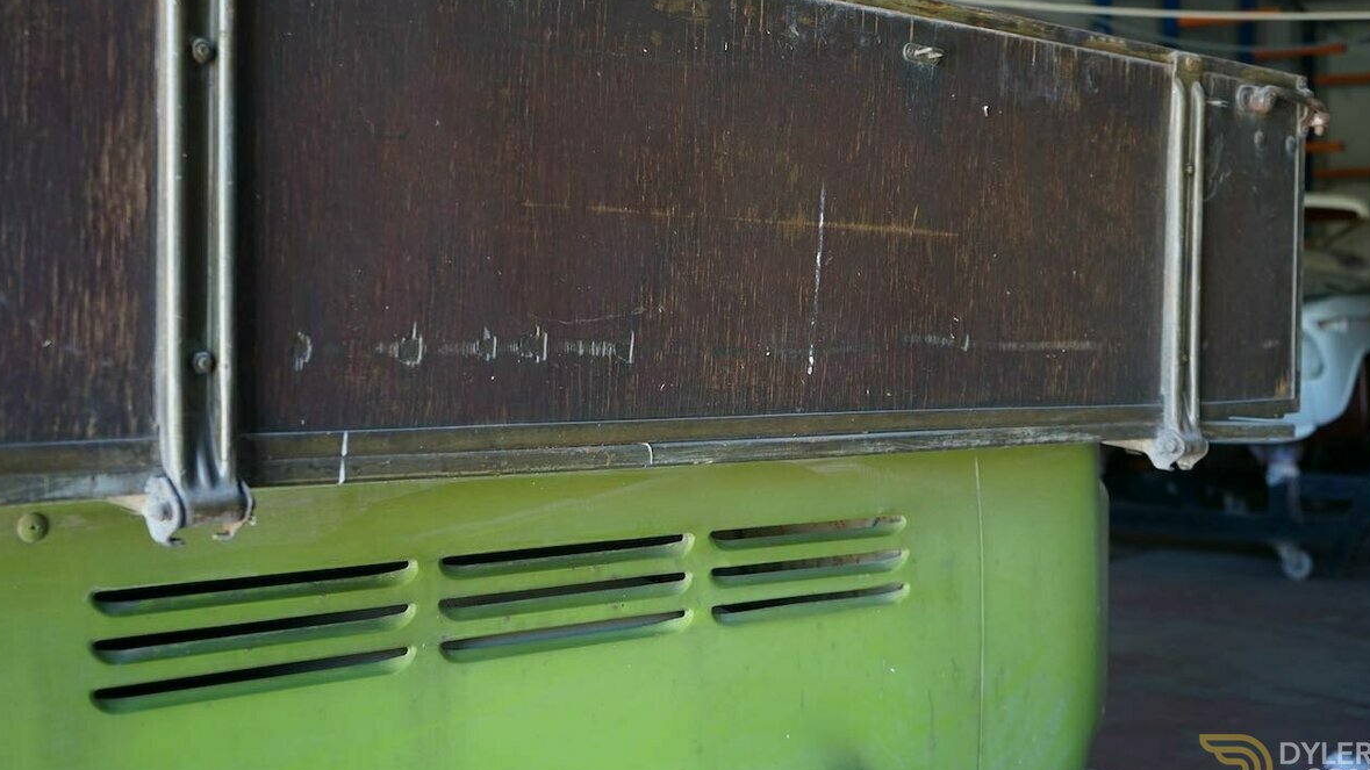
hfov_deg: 42.9
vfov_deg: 24.9
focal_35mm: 48
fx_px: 1744
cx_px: 688
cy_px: 349
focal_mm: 45
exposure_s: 1/25
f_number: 5
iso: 400
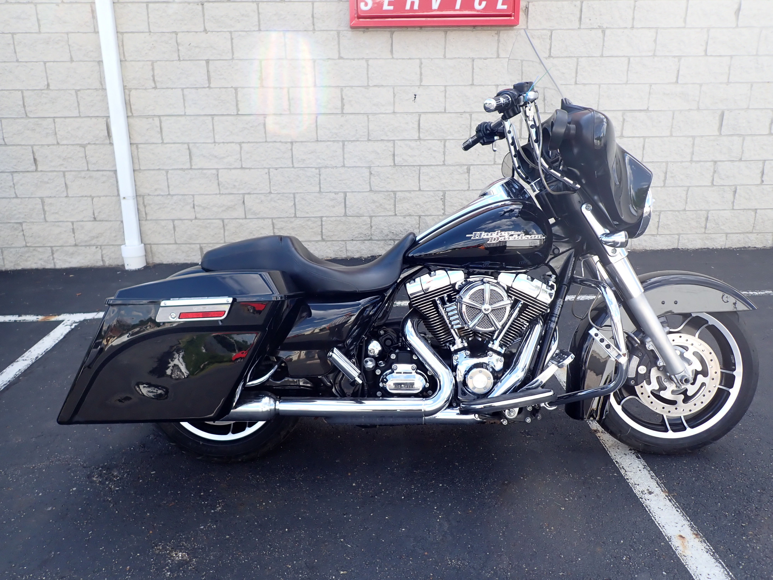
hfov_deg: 69.4
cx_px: 386
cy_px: 290
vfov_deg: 54.9
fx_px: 558
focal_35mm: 25
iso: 100
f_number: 2.8
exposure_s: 1/320
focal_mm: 4.5
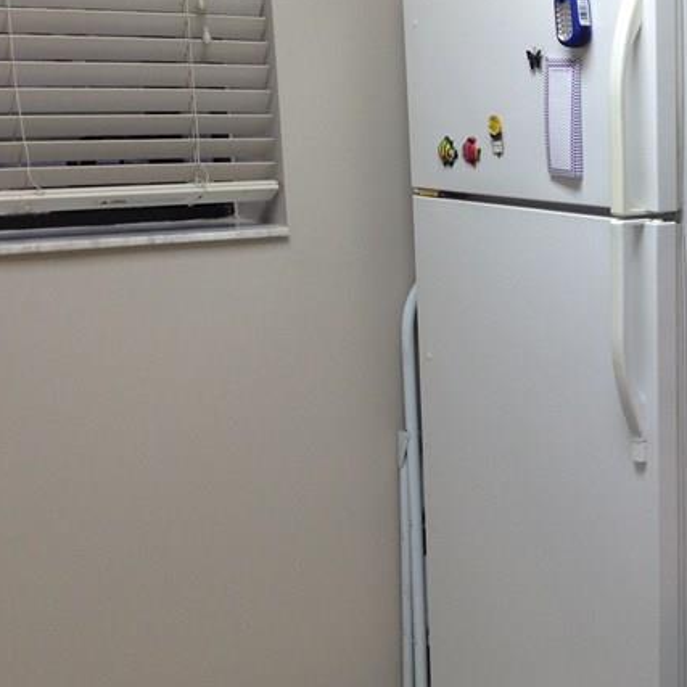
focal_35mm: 70
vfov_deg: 24.7
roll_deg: -1.0
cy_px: 352
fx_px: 1572
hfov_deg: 22.9
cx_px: 793
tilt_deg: -10.2
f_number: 2.4
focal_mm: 4.12
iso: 50
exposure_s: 1/40
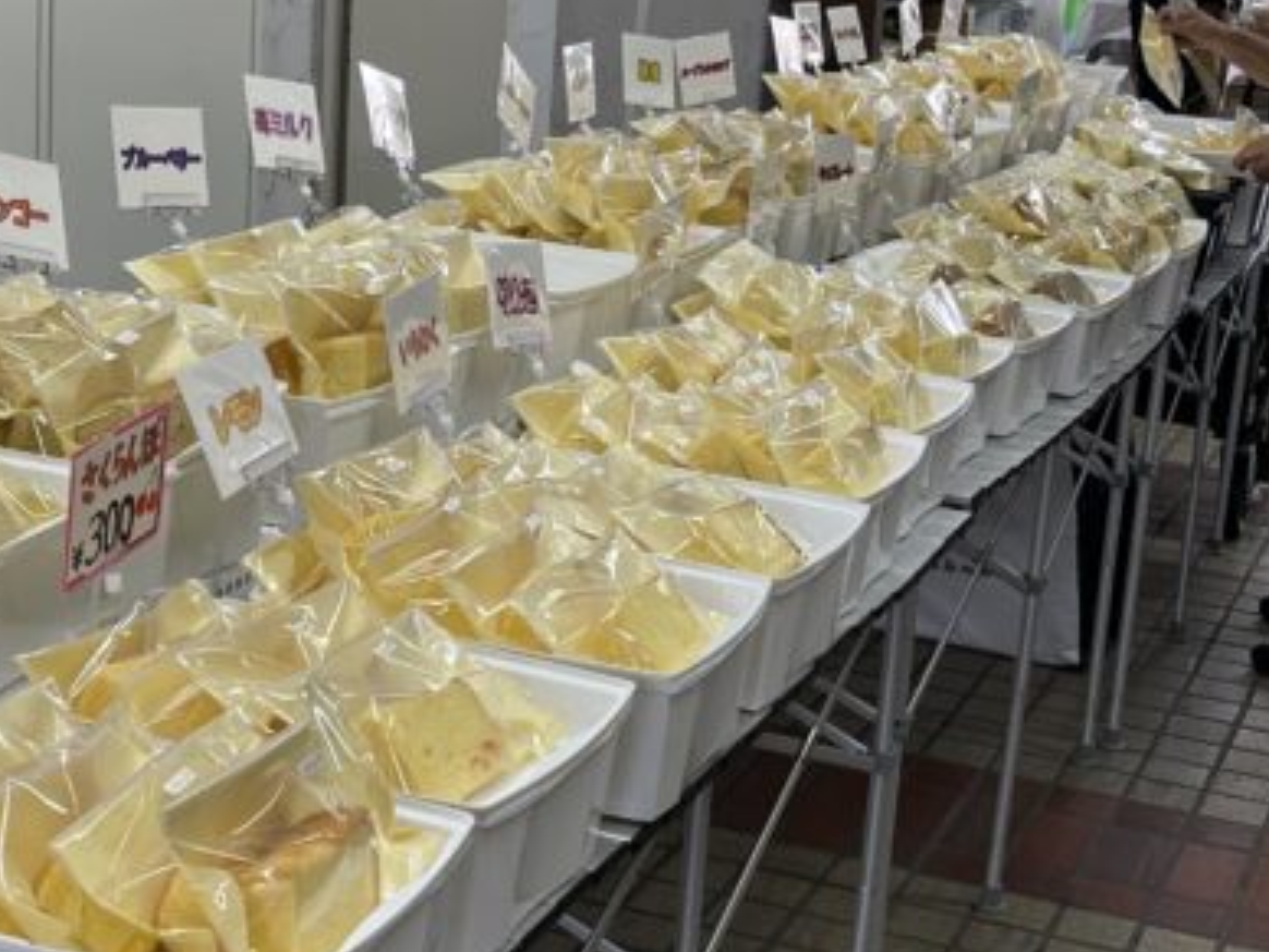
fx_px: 2420
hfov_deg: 29.4
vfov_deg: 22.2
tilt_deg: -12.9
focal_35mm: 66
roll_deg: -3.8
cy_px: 357
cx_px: 605
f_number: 1.6
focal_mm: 5.1
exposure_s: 1/120
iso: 80
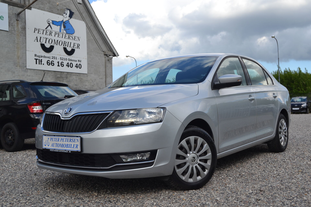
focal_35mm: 39
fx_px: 337
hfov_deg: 49.6
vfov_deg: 34.2
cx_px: 156
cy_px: 104
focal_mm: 26
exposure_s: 1/250
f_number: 8
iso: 100
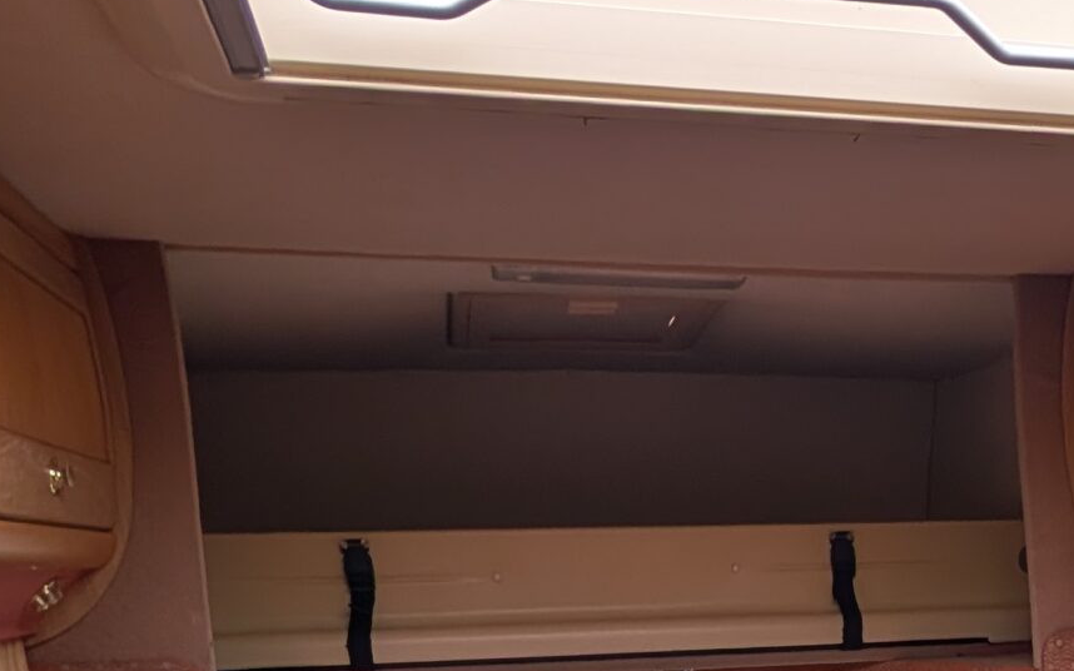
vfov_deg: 22.3
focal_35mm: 38
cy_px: 1168
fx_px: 1112
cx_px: 830
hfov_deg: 49.1
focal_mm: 2.02
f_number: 1.7
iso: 64
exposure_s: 1/91.6
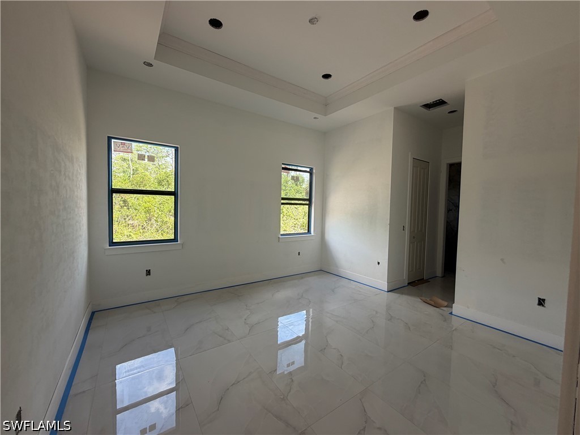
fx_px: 235
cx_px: 290
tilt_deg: -3.2
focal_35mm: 14
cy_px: 218
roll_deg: -1.2
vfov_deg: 85.7
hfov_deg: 102.1
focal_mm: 2.22
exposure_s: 1/121
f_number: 2.2
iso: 64
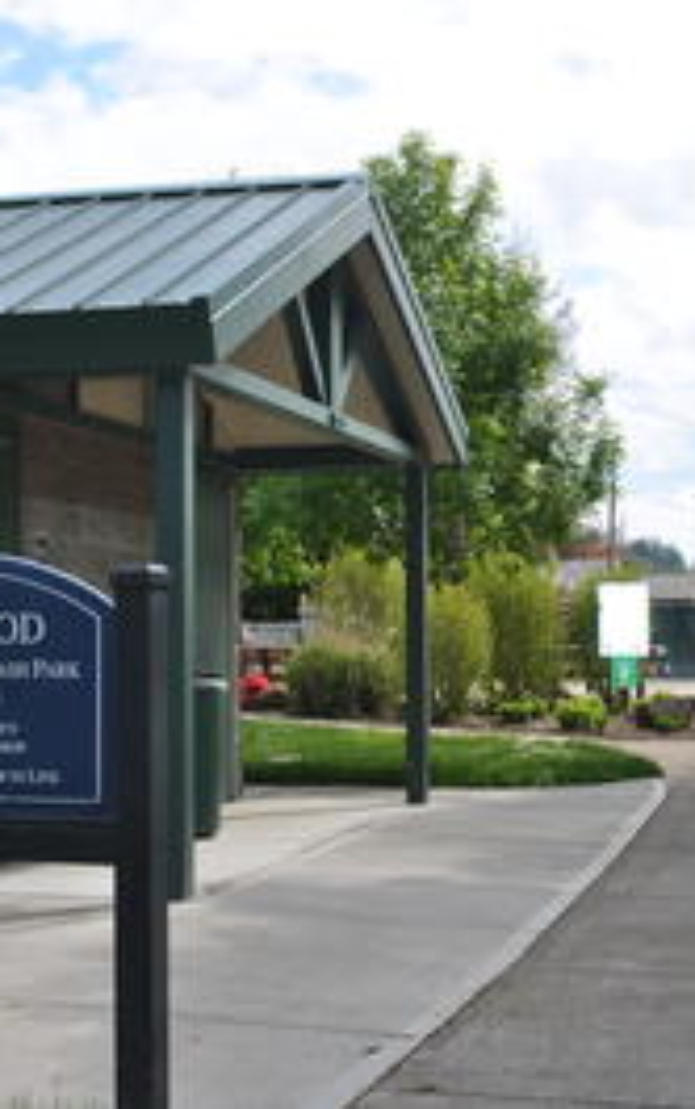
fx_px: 1815
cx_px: 368
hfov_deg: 21.7
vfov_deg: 34.0
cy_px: 552
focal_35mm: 60
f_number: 9
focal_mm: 26
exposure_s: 1/200
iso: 100
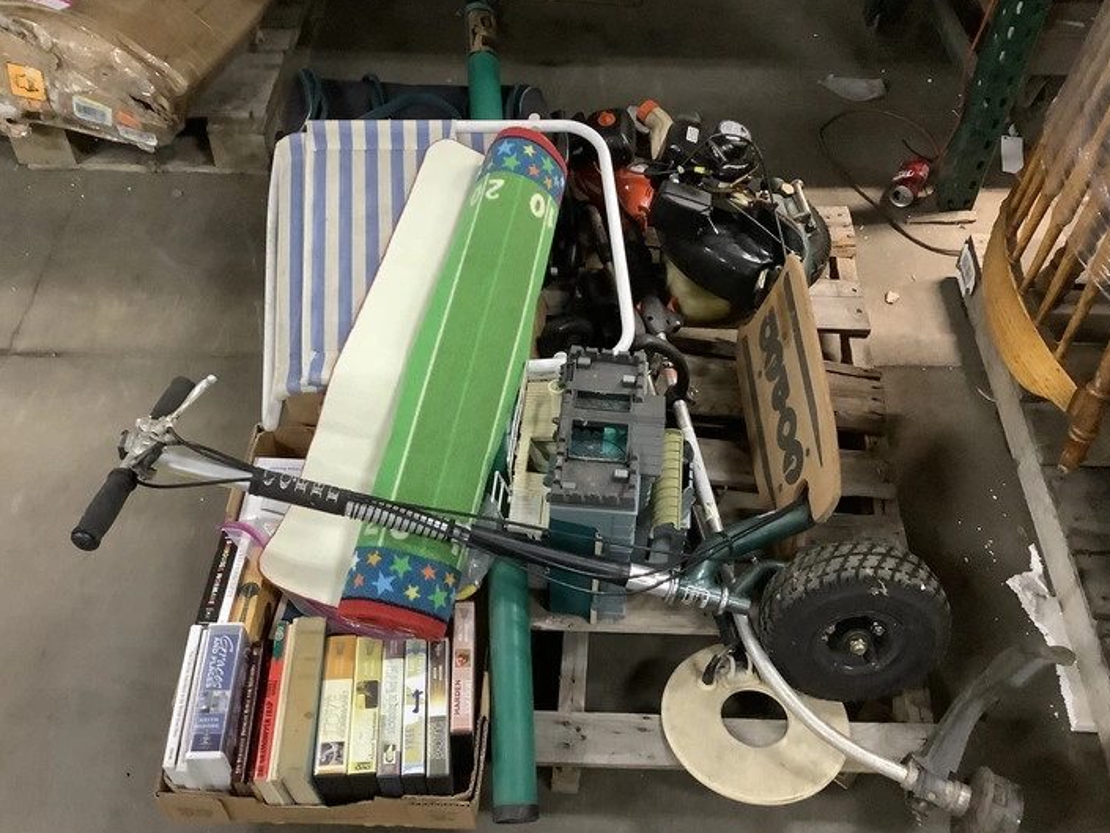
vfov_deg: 42.9
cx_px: 587
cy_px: 437
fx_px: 1058
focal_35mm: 33
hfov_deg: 55.3
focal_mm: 3.3
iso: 400
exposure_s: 1/40
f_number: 2.4
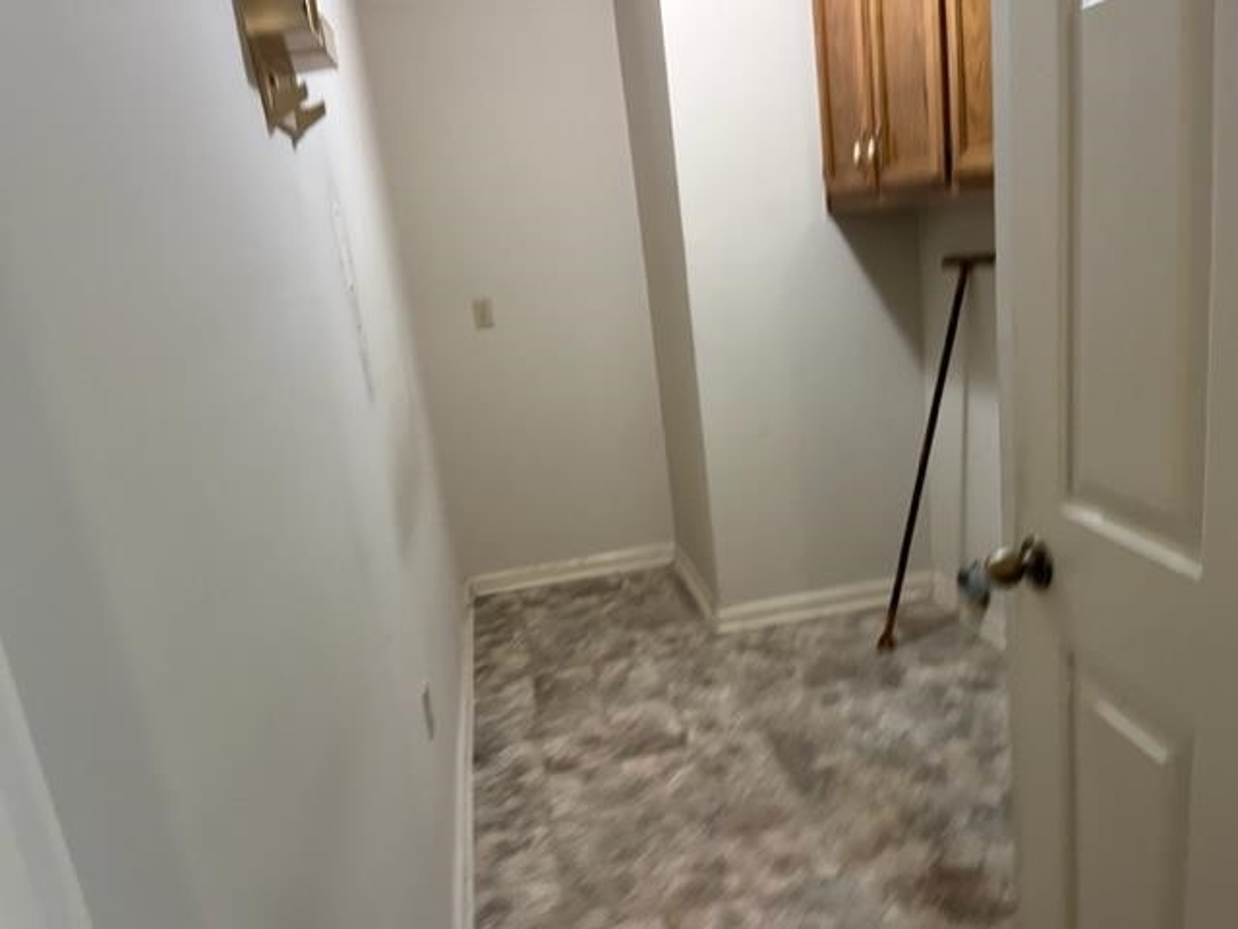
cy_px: 464
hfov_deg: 67.3
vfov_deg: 53.1
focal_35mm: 26
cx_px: 619
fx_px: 930
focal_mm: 5.1
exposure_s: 1/60
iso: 160
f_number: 1.6
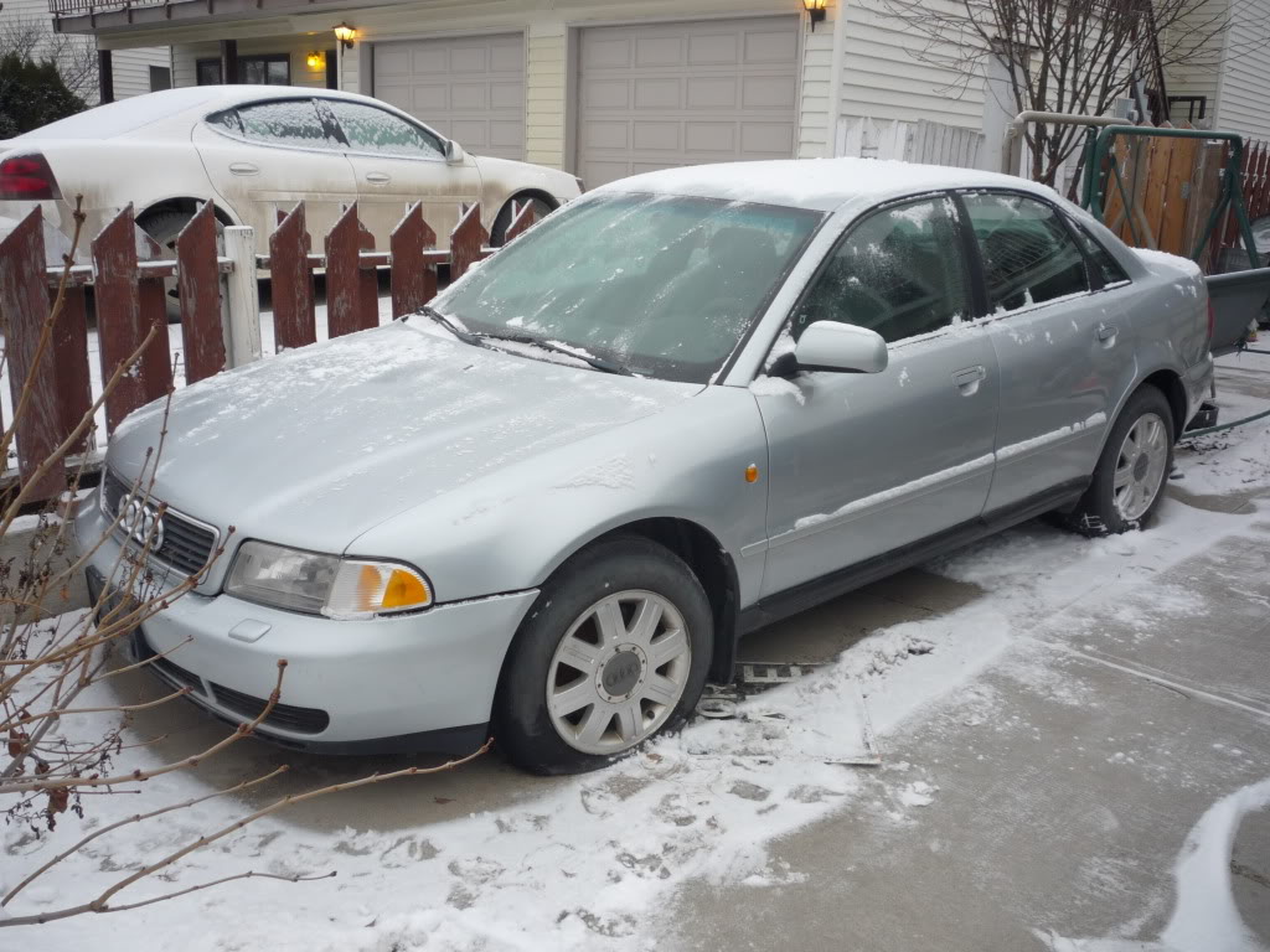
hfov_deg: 55.4
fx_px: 1211
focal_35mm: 33
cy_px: 476
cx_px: 635
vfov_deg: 42.9
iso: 100
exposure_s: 1/40
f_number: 3.3
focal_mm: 5.3
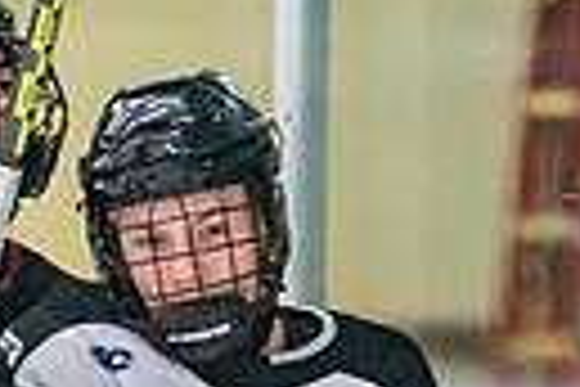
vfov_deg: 1.5
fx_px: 14515
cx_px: 103
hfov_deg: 2.3
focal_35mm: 901
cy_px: 776
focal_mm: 200
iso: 3200
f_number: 2.8
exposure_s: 1/1250
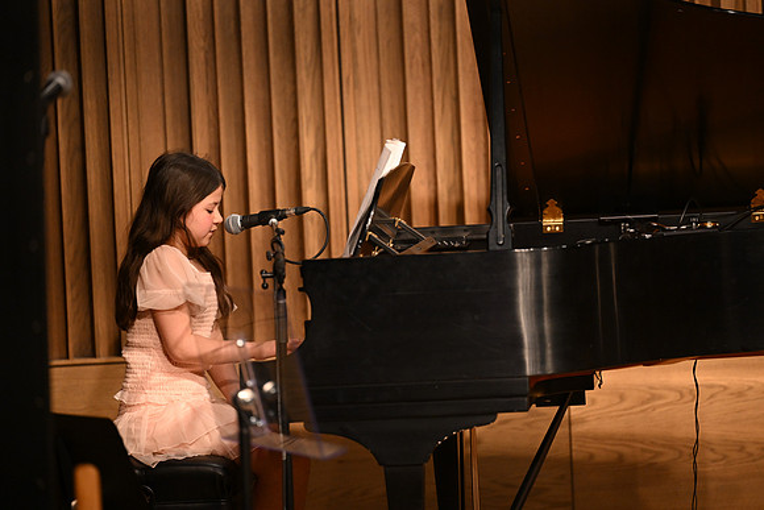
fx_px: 4245
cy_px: 255
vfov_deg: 6.9
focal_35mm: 200
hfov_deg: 10.3
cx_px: 382
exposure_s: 1/400
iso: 3200
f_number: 2.8
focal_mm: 200
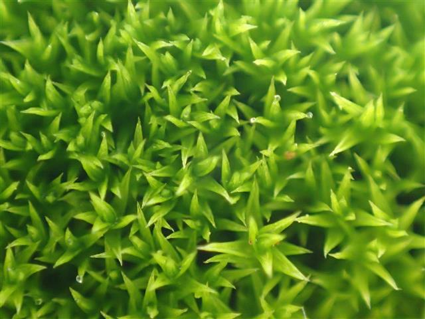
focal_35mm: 100
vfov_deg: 14.8
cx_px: 212
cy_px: 160
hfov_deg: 19.6
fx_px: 1228
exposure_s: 1/60
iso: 1600
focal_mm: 18
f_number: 4.9
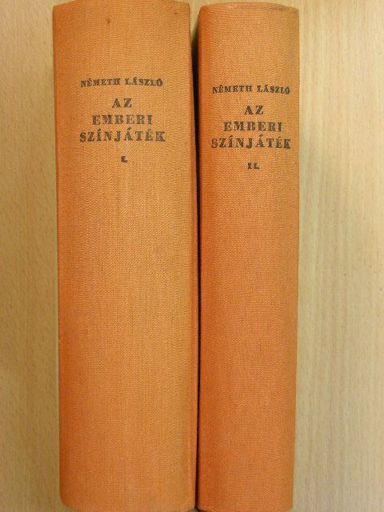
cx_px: 192
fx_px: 858
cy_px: 256
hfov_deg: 25.2
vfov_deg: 33.2
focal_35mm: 58
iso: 200
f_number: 3.5
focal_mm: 9.7
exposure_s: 1/11.6
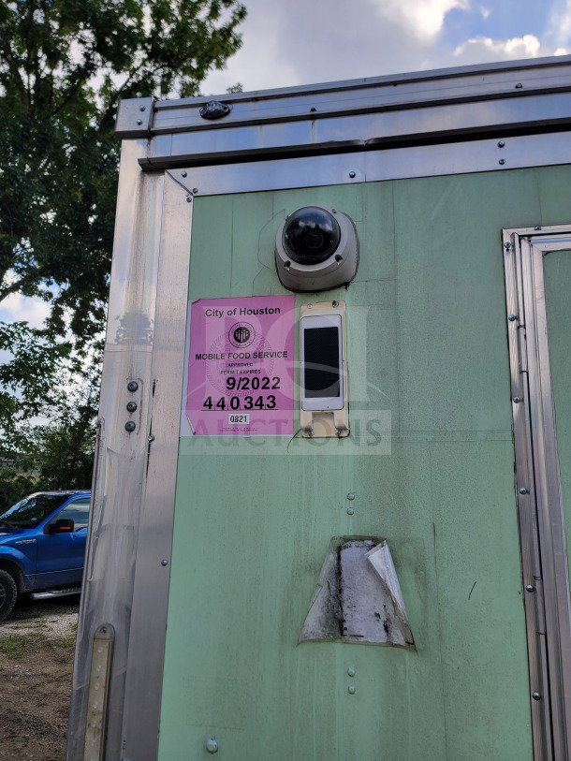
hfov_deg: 56.8
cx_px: 286
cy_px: 380
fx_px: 528
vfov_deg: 71.6
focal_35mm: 24
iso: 16
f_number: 1.8
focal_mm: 6.7
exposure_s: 1/437
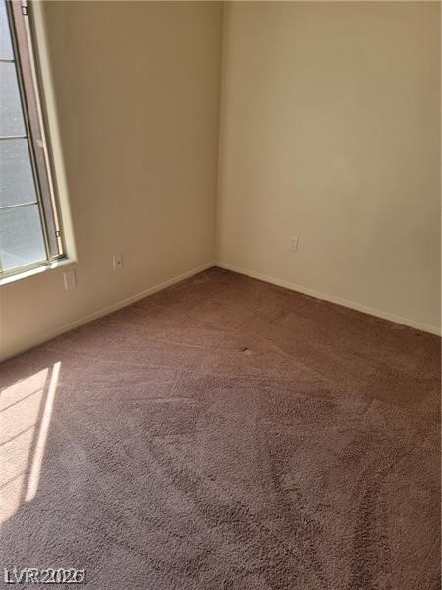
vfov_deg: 71.6
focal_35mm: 24
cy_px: 295
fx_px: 409
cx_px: 221
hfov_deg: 56.8
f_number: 1.8
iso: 64
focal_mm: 6.7
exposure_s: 1/119
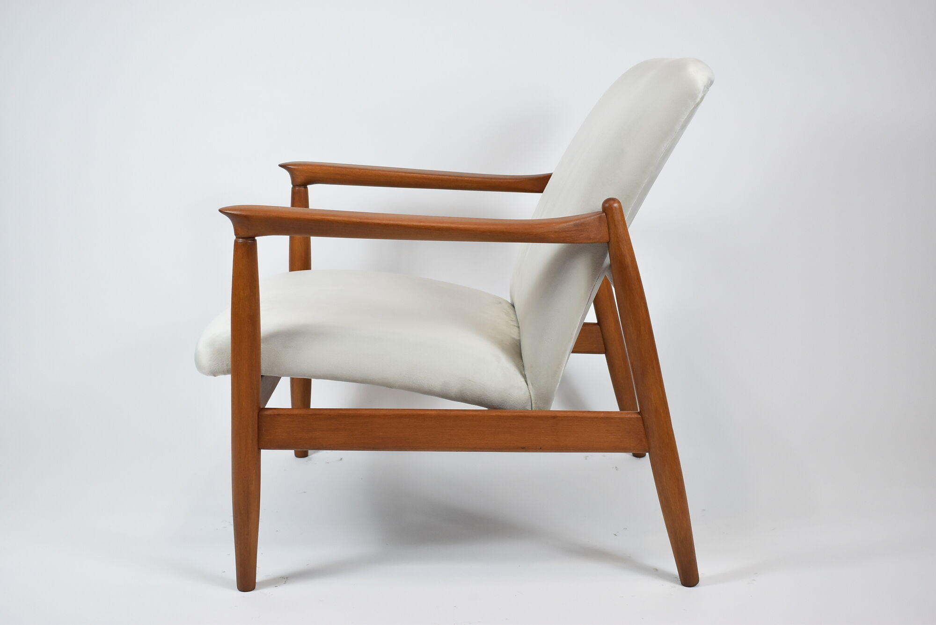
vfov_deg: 29.0
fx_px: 1210
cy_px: 312
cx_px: 468
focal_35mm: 46
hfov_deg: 42.3
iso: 800
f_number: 5.6
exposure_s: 1/125
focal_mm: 31
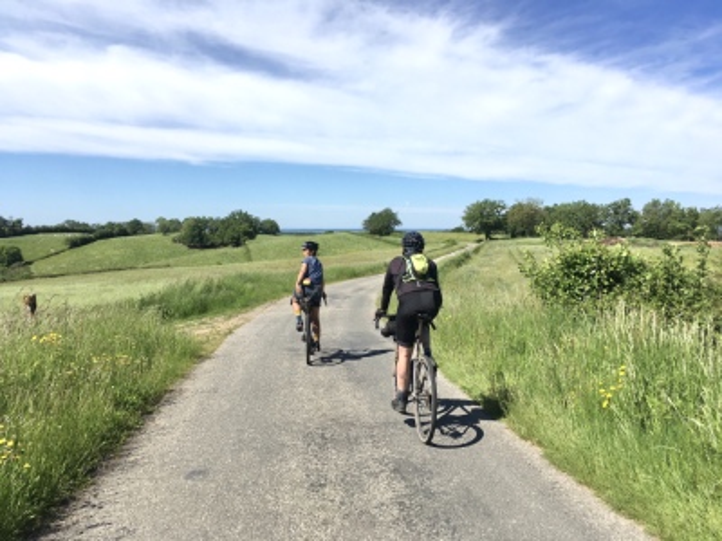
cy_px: 270
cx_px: 361
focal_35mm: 29
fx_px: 605
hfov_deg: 61.7
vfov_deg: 48.2
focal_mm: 4.15
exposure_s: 1/2024
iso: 25
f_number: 2.2
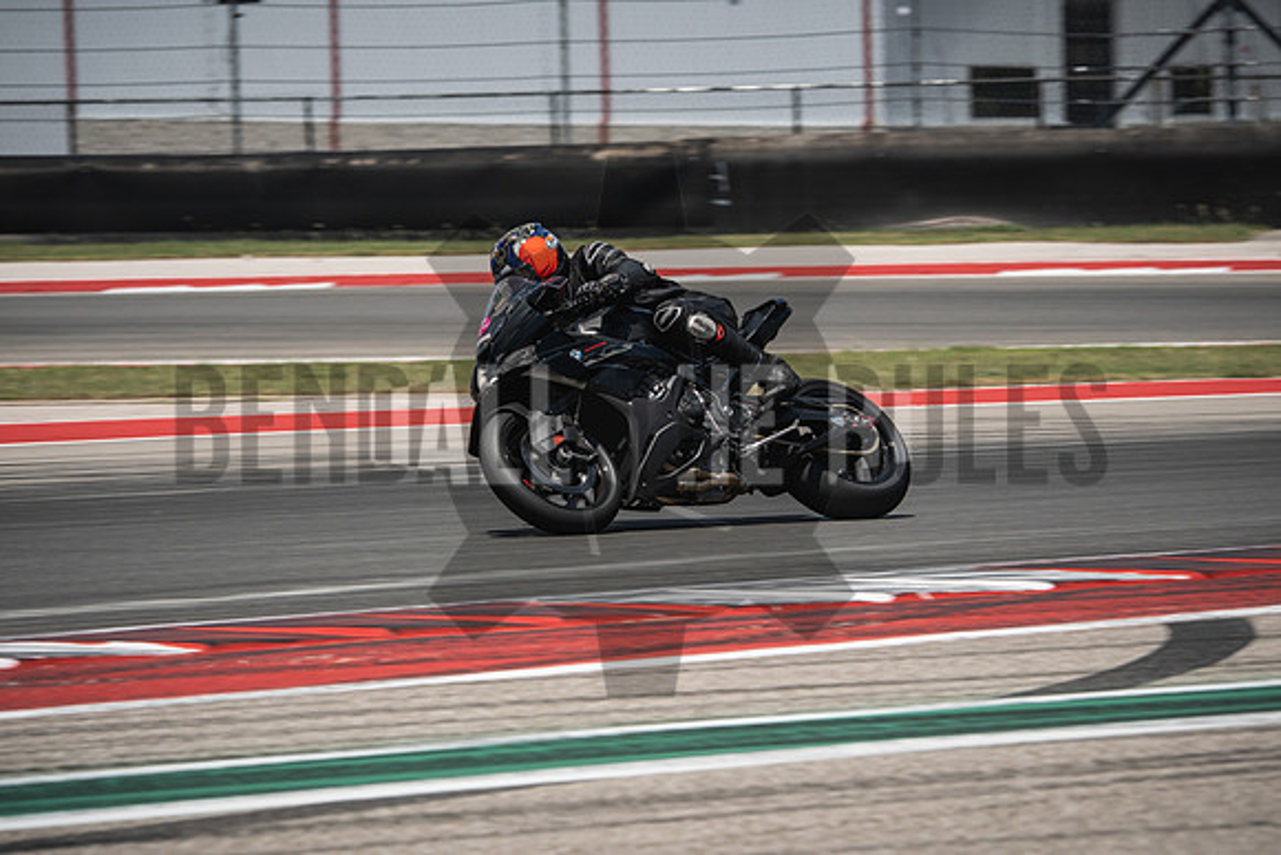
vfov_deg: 4.6
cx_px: 640
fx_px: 10677
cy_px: 428
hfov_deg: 6.9
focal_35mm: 300
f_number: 7.1
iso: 160
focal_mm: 200
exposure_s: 1/400
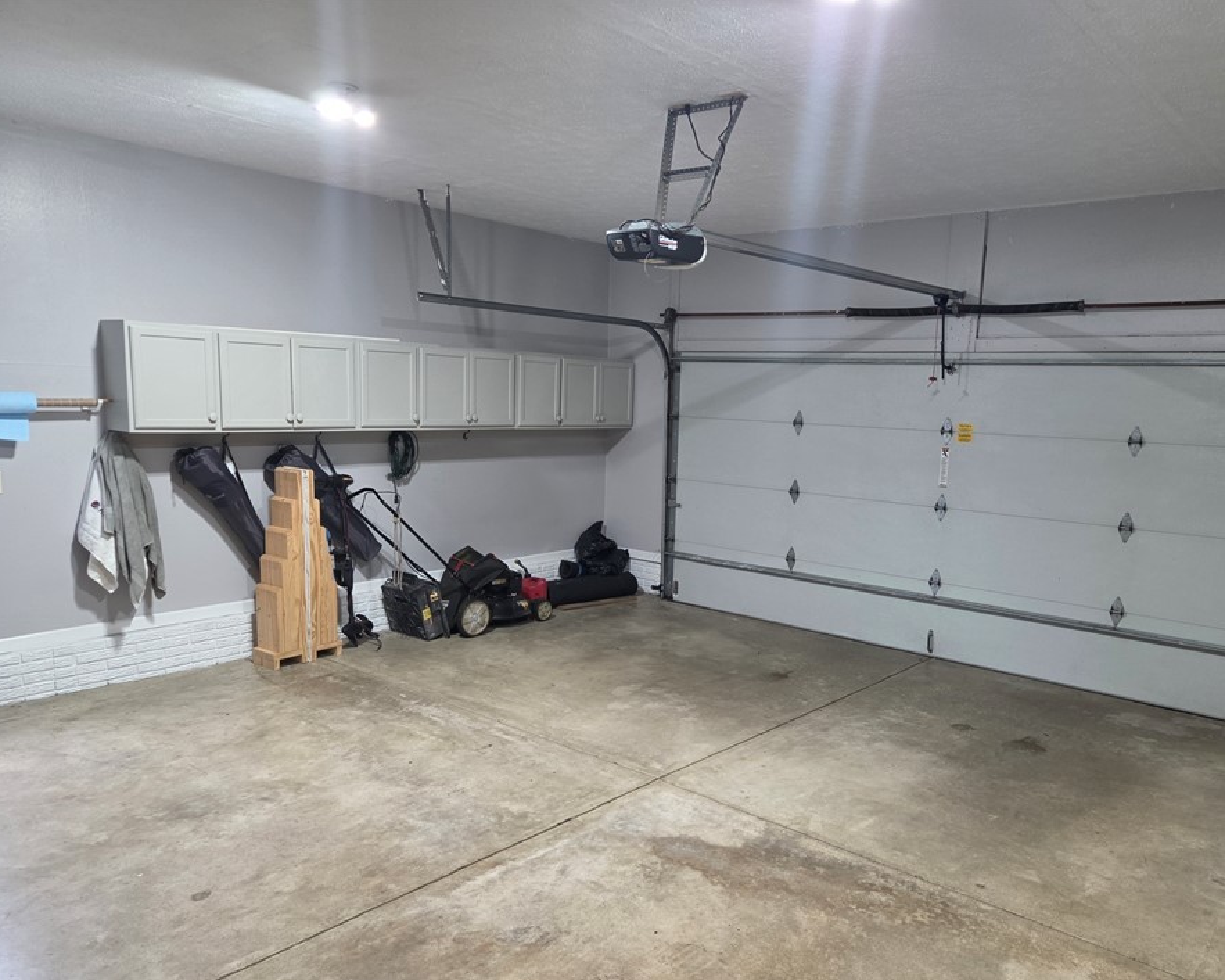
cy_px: 530
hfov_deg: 65.9
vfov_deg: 54.9
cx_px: 673
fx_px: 943
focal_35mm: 26
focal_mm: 5.4
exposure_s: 1/120
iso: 250
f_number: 1.8
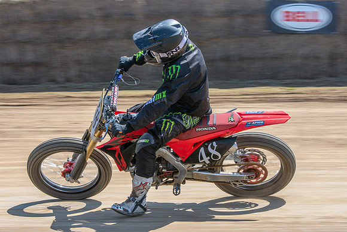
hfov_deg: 16.7
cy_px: 116
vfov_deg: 11.2
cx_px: 178
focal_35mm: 122
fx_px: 1179
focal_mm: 78
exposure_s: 1/160
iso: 200
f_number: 8
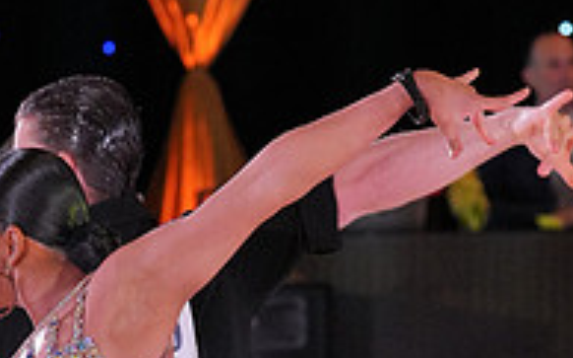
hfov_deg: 9.8
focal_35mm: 213
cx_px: 90
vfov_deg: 6.0
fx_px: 3324
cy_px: 639
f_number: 4
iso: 2500
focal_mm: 70
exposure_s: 1/500
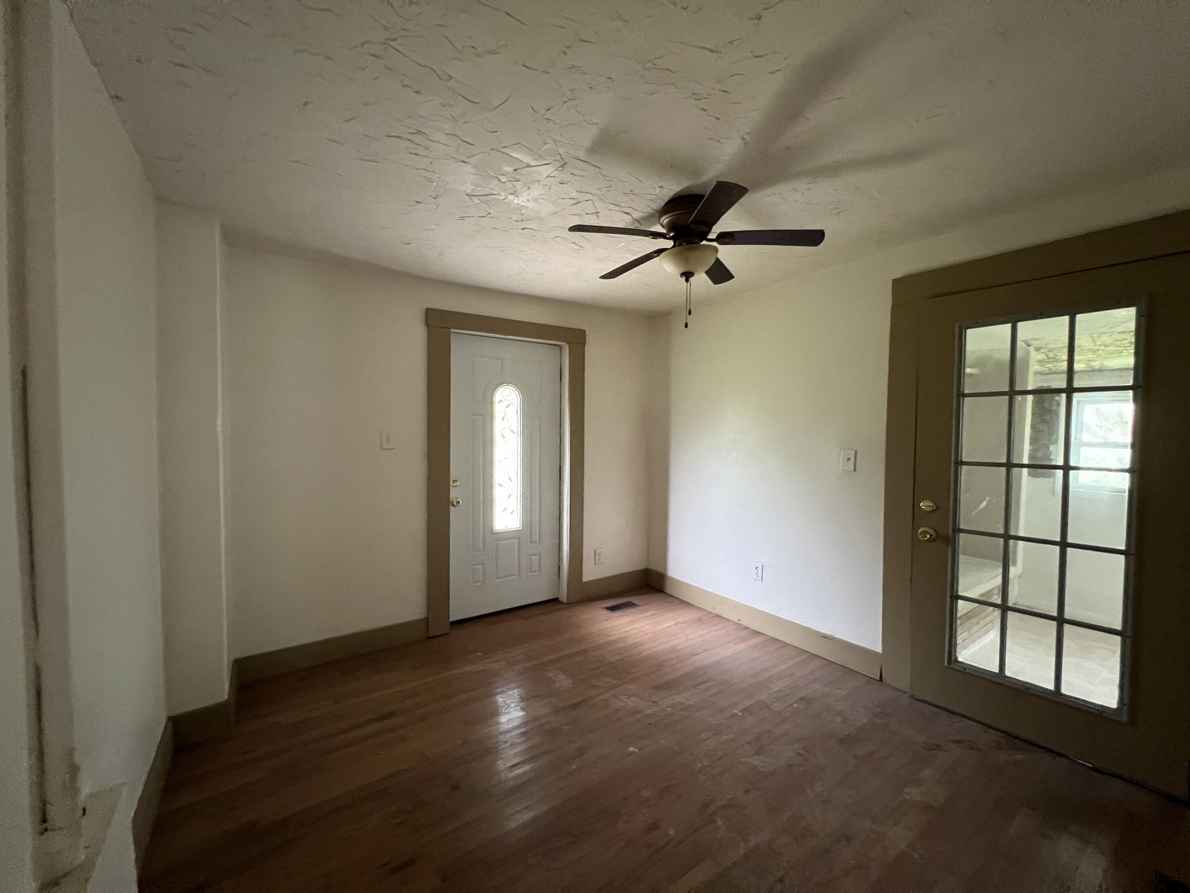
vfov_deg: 89.9
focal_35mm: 13
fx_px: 447
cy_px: 446
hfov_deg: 106.2
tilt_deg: -1.3
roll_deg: -0.7
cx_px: 595
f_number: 1.8
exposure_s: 1/60
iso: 640
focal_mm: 1.57
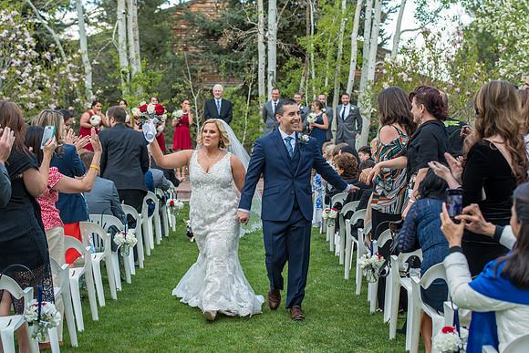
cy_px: 176
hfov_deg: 28.8
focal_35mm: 70
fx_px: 1029
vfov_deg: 19.5
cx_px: 264
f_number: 5
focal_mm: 70
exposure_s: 1/200
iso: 400
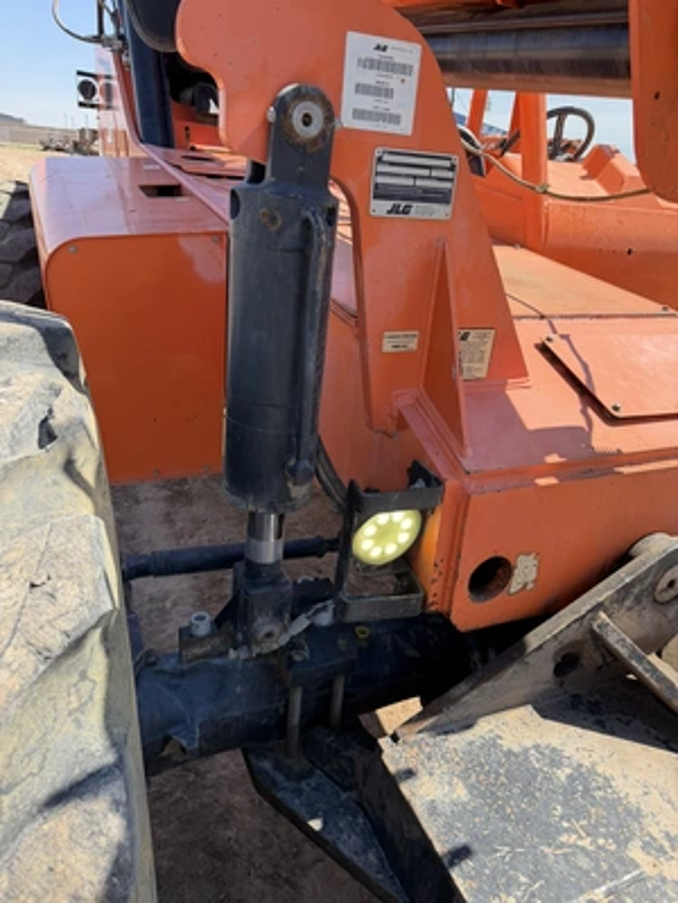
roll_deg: -5.9
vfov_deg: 71.6
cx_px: 339
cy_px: 452
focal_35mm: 24
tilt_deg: -28.6
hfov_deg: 56.8
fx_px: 627
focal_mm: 6.76
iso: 100
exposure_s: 1/2110
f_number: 1.78
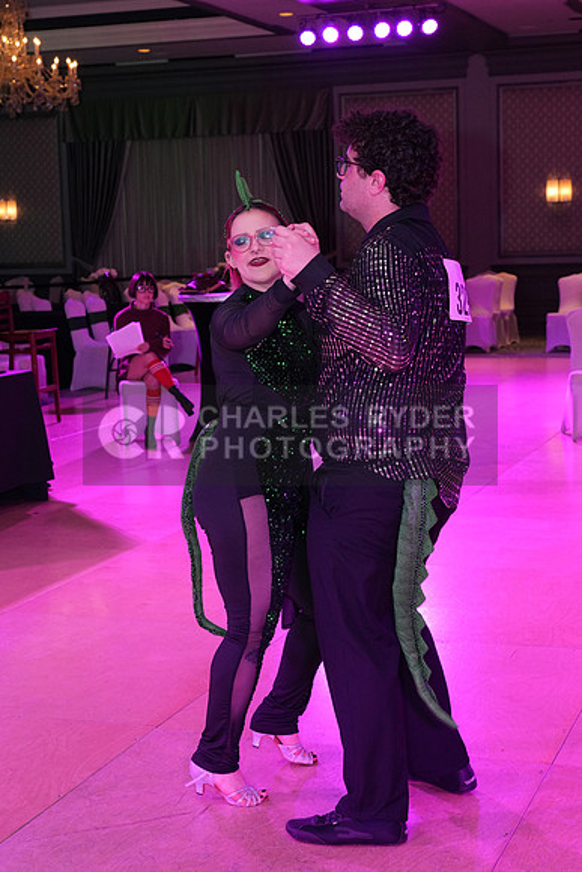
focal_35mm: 60
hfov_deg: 22.6
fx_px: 1454
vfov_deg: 33.4
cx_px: 291
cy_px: 436
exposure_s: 1/250
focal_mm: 60
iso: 2500
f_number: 6.3
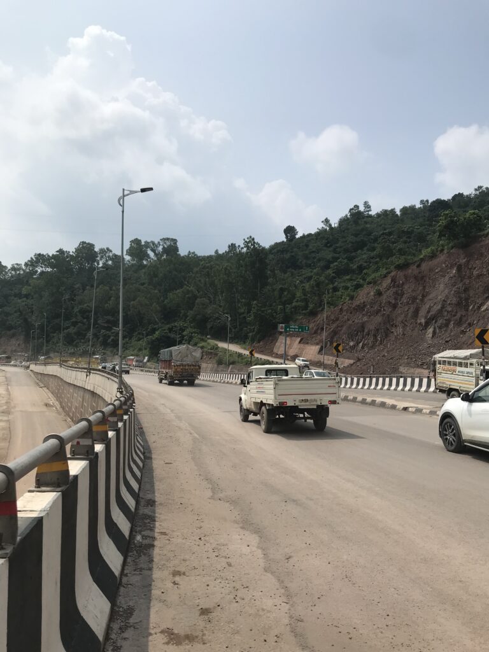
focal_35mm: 28
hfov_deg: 49.7
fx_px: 527
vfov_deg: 63.4
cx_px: 244
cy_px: 326
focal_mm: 3.99
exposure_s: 1/5988
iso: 20
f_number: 1.8
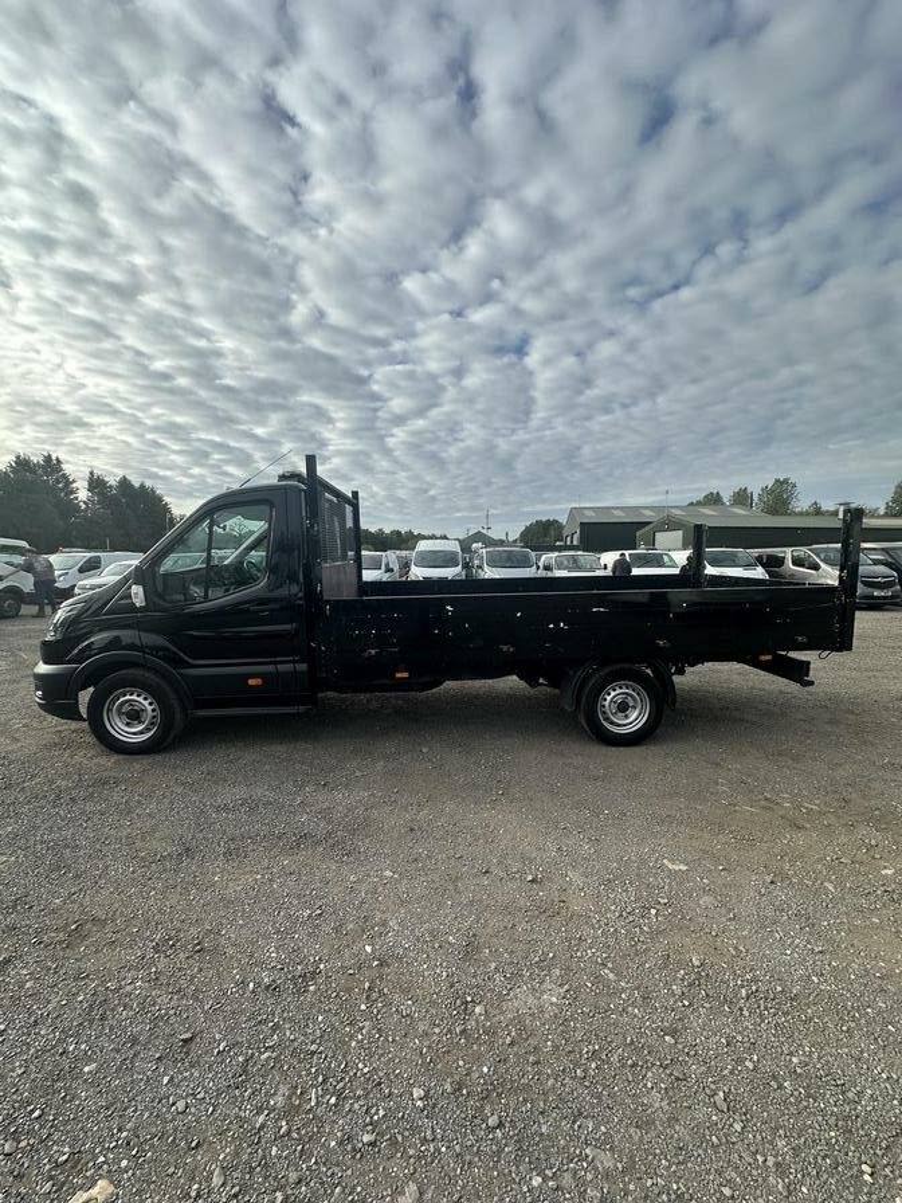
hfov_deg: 85.7
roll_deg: +0.2
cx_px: 451
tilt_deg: -5.0
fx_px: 486
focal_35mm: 14
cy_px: 602
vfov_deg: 102.1
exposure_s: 1/1595
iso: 40
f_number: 2.2
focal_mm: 2.22
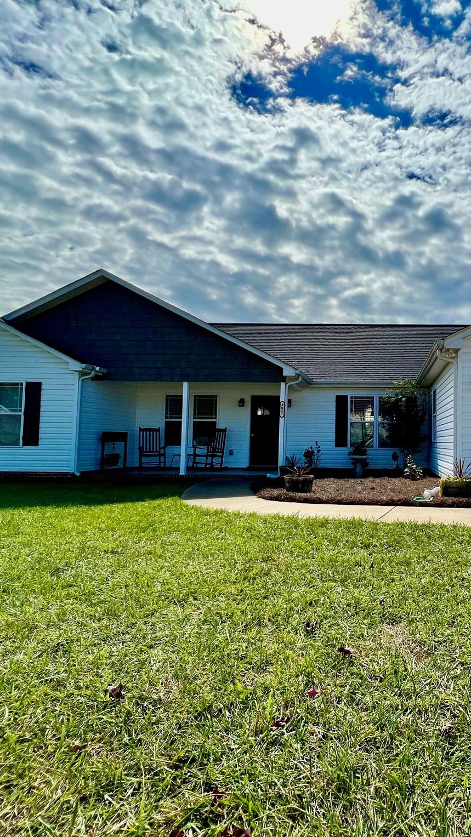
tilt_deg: +2.6
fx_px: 422
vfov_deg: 89.6
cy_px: 420
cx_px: 385
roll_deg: -0.3
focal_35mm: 19
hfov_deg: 53.9
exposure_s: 1/3922
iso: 32
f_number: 1.8
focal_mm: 1.57
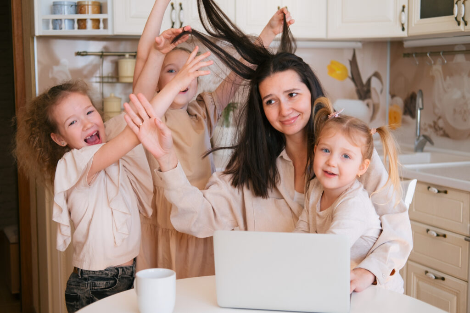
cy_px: 156
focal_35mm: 53
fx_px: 692
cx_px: 235
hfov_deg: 37.5
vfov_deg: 25.5
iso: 160
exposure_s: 1/125
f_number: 2.2
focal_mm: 35
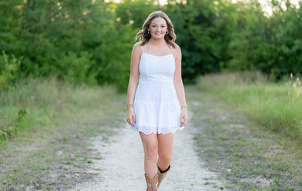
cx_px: 156
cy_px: 88
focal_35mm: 69
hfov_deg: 29.7
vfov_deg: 19.0
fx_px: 570
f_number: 1.2
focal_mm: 50
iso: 100
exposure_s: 1/1000
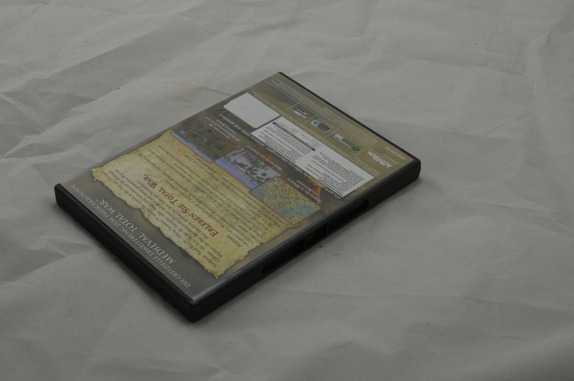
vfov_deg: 22.5
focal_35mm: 60
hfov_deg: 33.5
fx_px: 955
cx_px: 287
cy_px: 190
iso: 100
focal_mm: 40
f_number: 20
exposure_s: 1/4
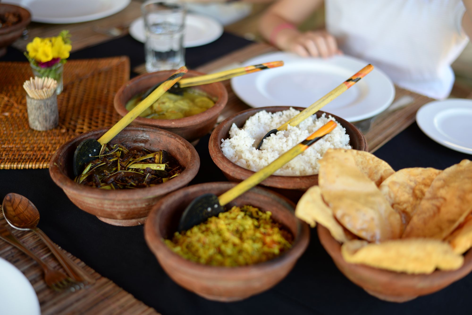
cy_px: 158
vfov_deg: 27.0
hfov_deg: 39.6
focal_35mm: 50
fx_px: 656
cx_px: 236
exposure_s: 1/250
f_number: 2
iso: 200
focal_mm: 50
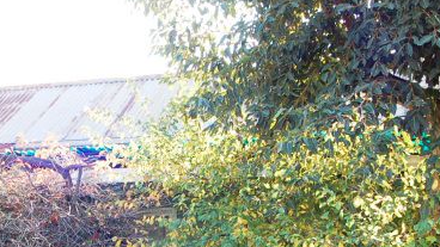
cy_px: 242
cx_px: 126
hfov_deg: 31.7
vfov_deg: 18.0
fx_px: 764
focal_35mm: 65
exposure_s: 1/160
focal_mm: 15
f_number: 6.3
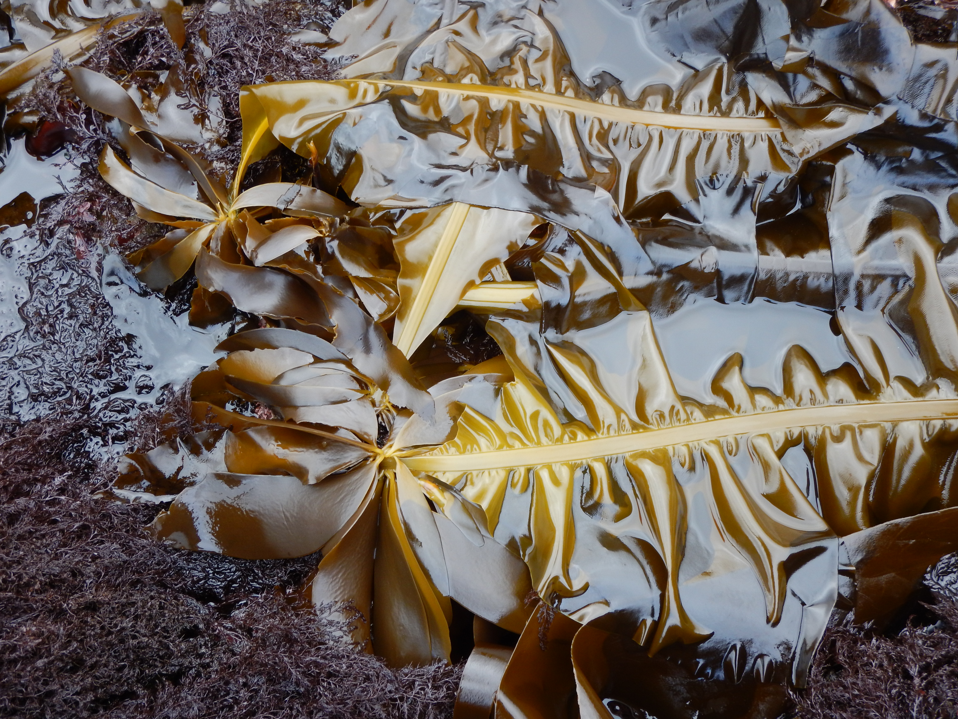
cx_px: 479
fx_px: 1107
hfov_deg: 46.8
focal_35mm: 40
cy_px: 360
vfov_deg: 36.0
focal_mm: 7.2
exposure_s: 1/40
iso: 125
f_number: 4.2
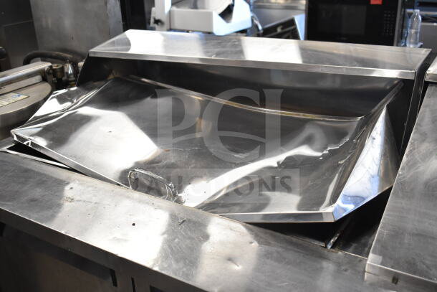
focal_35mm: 39
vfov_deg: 34.2
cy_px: 146
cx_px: 218
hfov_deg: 49.5
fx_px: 473
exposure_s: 1/80
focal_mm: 26
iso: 1600
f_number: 4.5
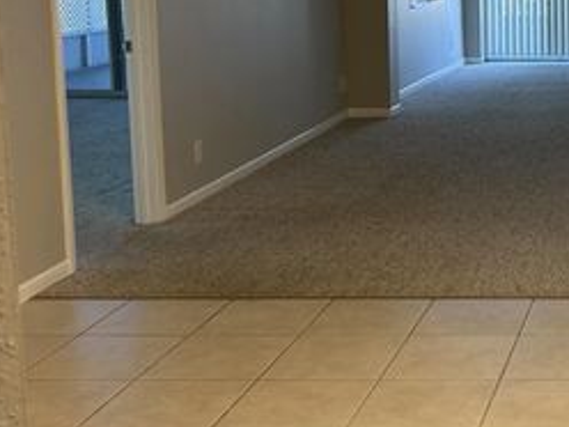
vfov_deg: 21.6
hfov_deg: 25.7
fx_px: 1101
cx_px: 697
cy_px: 67
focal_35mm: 67
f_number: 1.5
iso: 64
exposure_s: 1/60
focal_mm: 5.7
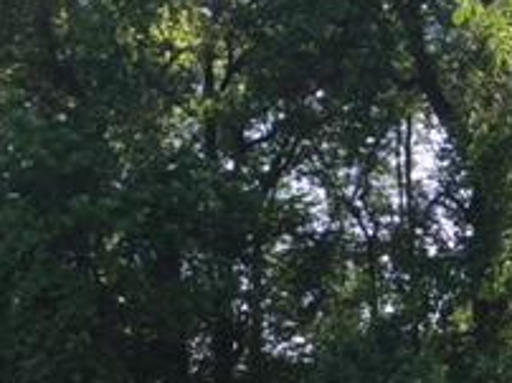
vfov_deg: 15.6
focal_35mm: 92
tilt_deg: +0.4
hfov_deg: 20.1
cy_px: 434
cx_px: 603
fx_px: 1359
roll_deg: +0.4
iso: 32
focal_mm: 4.15
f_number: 2.2
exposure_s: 1/590
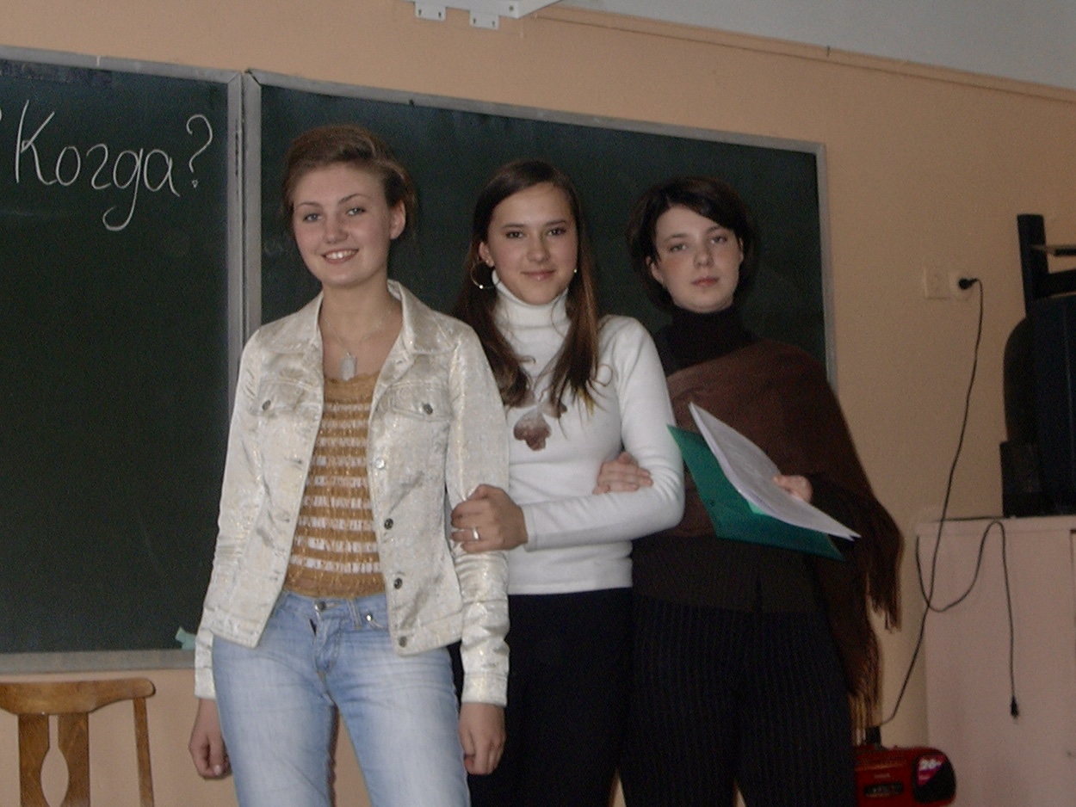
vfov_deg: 31.5
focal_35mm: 46
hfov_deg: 41.2
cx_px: 538
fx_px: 1430
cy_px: 404
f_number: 3.17
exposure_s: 1/64.1
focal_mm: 7.17
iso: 100
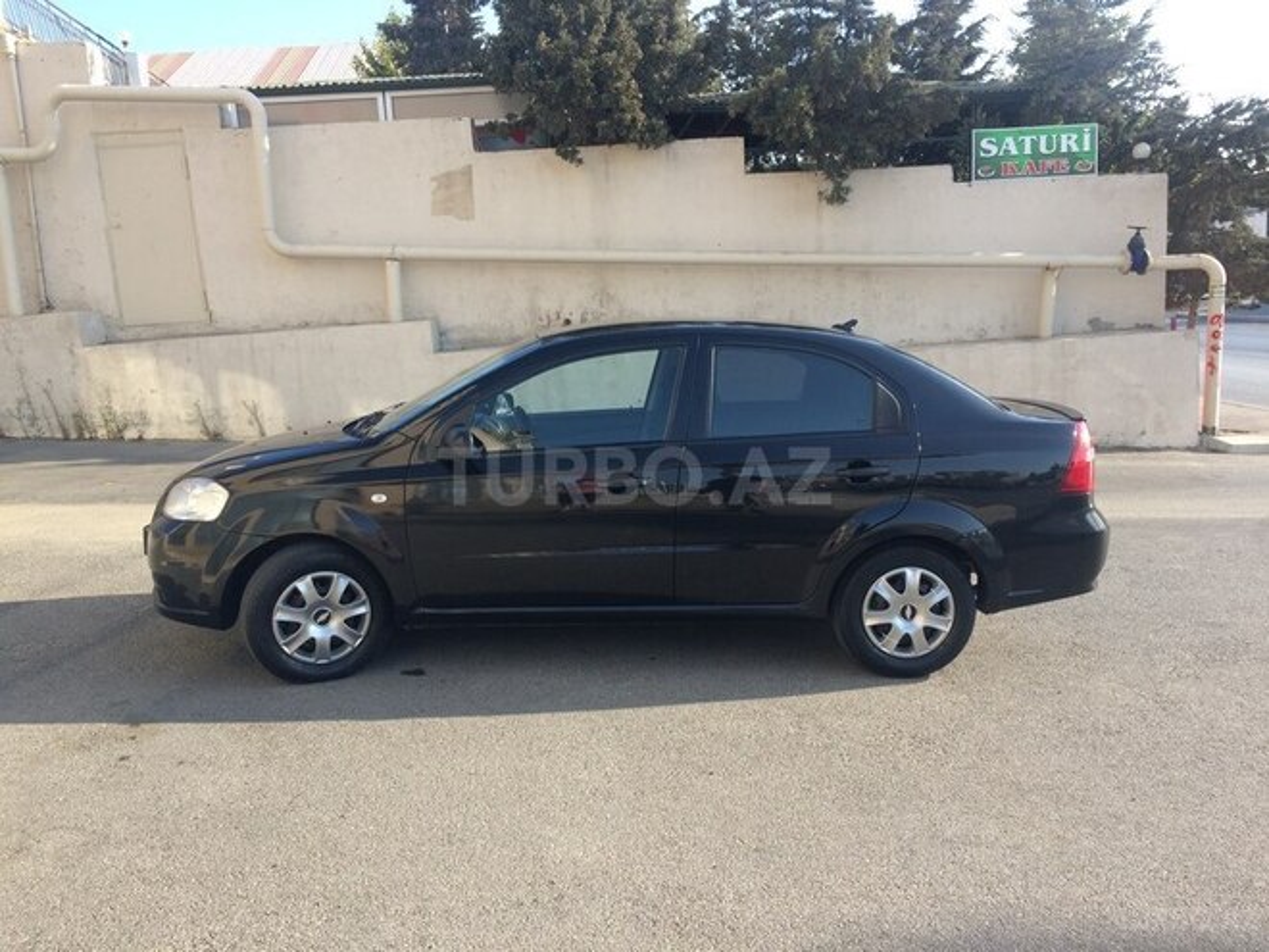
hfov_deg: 61.7
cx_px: 634
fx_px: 1063
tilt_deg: -11.1
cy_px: 476
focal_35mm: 29
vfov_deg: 48.2
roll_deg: +4.6
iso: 32
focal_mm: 4.15
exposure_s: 1/540
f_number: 2.2
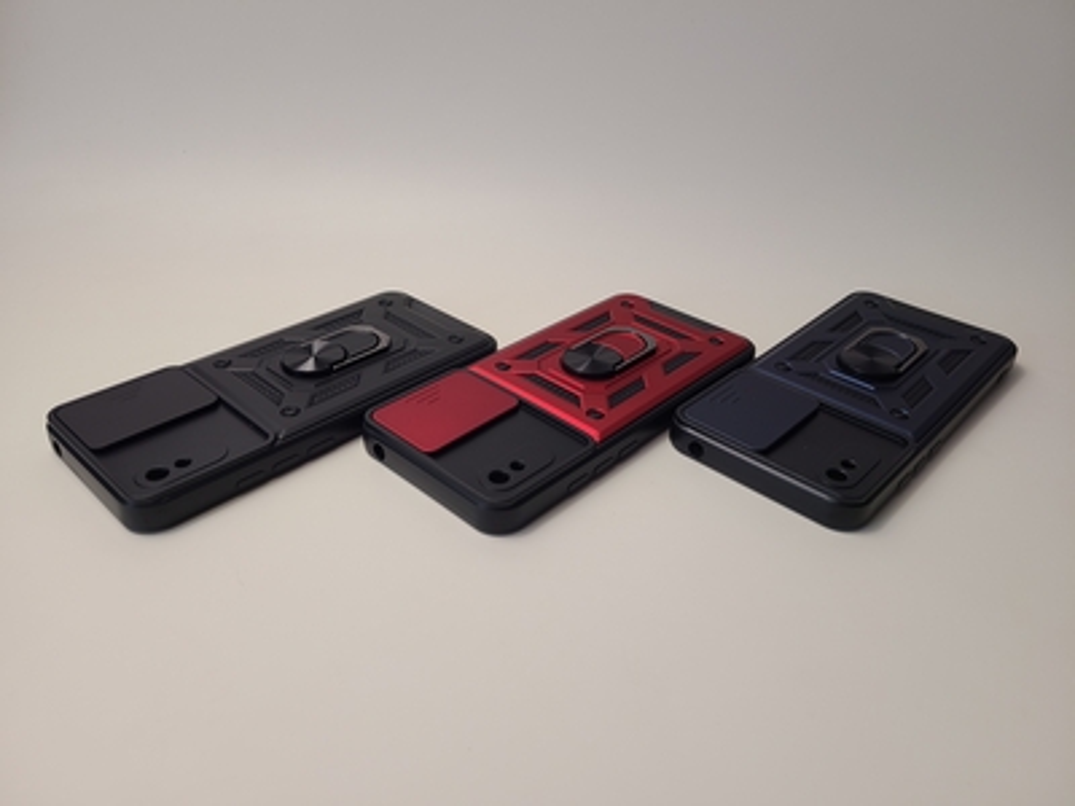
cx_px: 538
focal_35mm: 26
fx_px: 807
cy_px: 403
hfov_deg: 67.3
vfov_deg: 53.1
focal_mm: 5.4
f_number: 1.8
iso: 64
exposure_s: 1/120
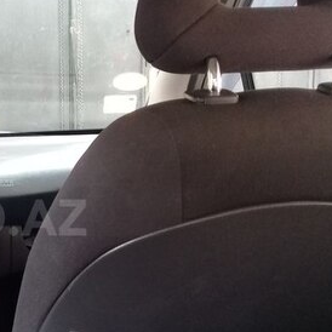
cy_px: 217
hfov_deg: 24.3
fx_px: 716
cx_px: -38
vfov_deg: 26.0
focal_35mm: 66
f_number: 2.2
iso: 125
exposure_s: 1/33
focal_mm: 3.3
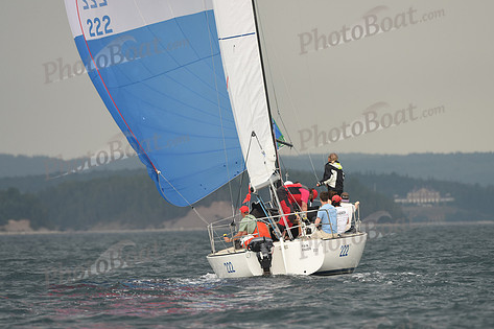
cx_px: 244
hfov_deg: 4.2
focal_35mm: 491
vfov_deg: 2.8
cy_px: 193
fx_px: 6735
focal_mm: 400
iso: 400
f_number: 5
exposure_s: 1/640
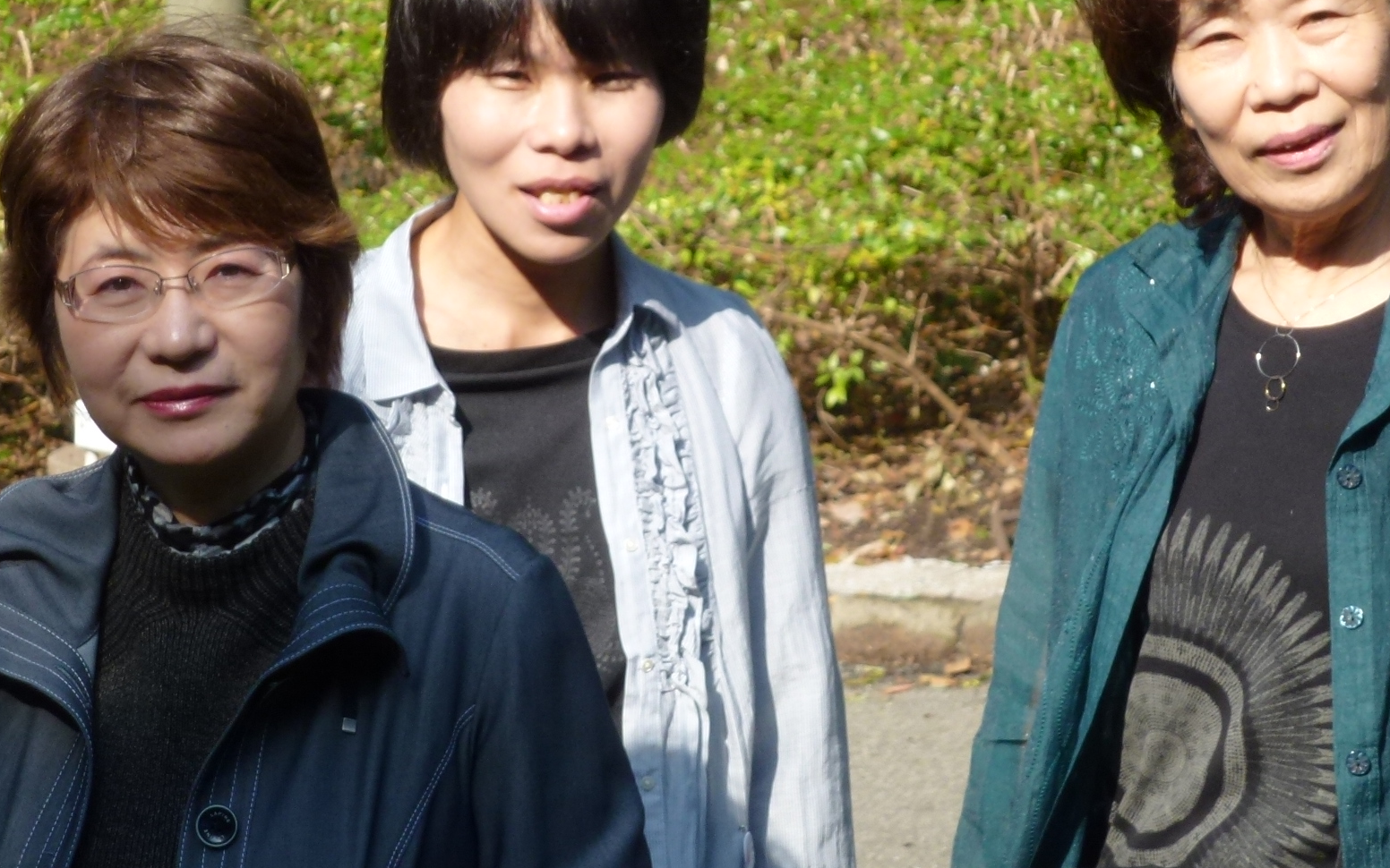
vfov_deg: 4.8
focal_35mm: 271
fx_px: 10266
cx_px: 644
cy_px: 325
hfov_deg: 7.7
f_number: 5.3
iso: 100
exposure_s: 1/250
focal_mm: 27.7
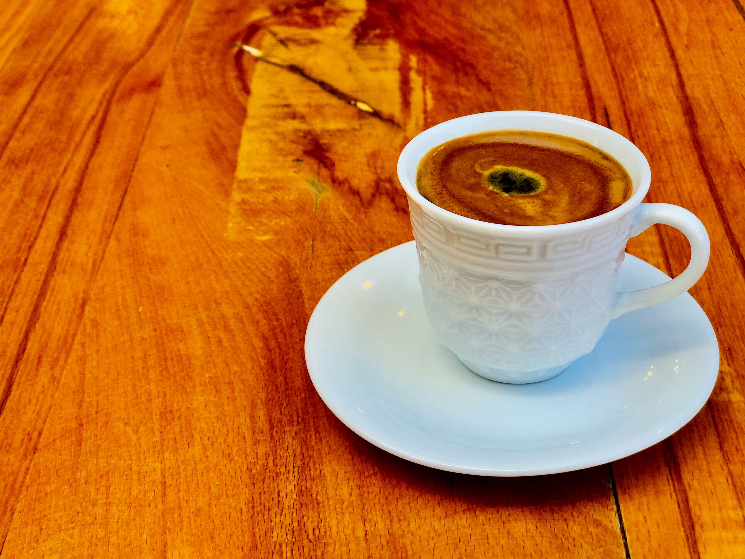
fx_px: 1227
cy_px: 280
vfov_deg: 25.7
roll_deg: +3.8
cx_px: 372
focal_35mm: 57
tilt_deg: -36.1
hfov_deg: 33.8
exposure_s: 1/100
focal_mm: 6.6
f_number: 2.8
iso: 20
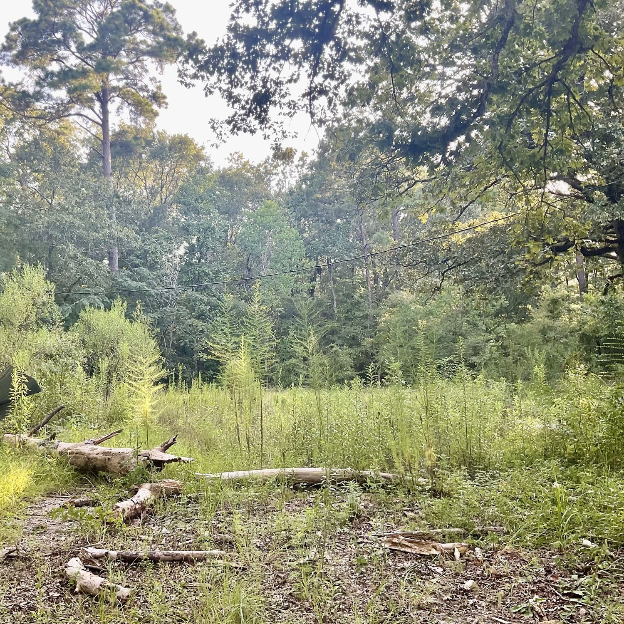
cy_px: 315
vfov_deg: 47.2
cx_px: 252
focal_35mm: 35
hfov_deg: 47.0
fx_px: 714
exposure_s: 1/122
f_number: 1.8
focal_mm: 3
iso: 25
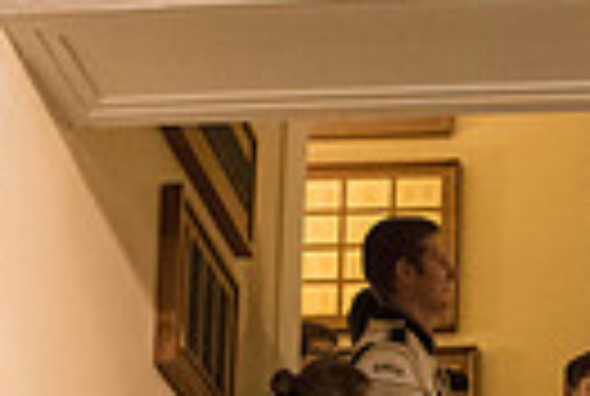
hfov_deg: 19.0
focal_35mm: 106
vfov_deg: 11.7
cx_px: 486
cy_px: 772
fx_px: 1741
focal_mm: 24
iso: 4000
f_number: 3.5
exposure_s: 1/100
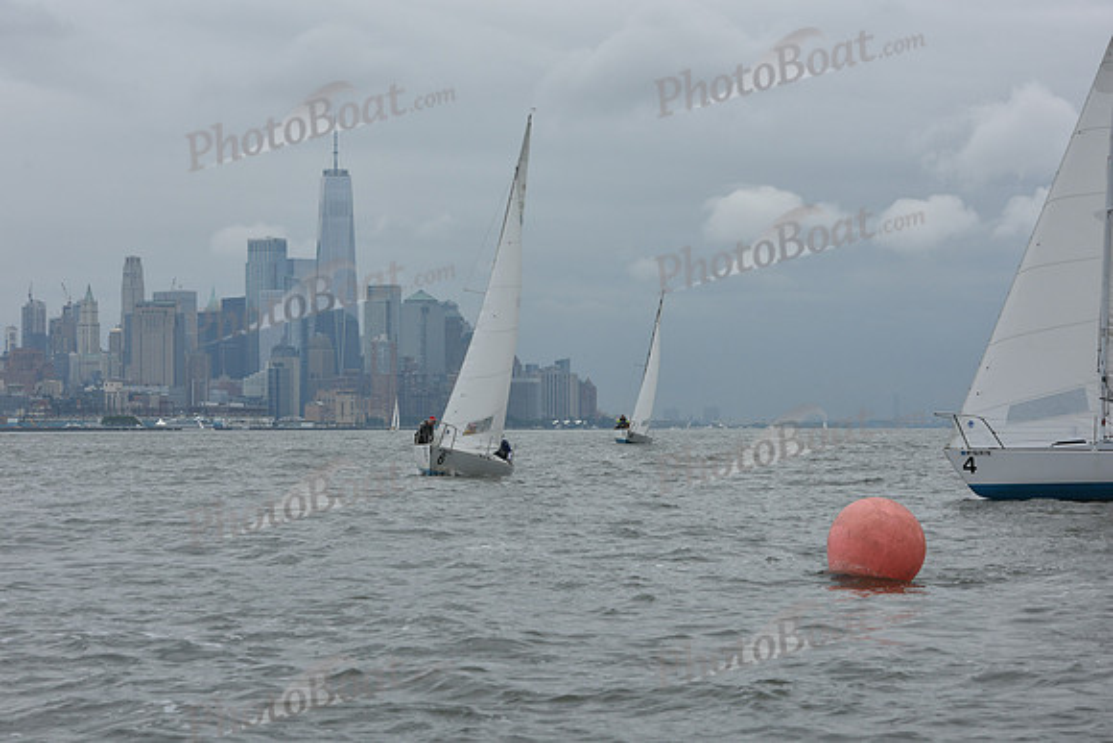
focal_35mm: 92
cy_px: 372
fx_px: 2845
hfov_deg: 22.1
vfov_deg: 14.9
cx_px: 556
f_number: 9
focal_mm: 92
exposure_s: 1/800
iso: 400
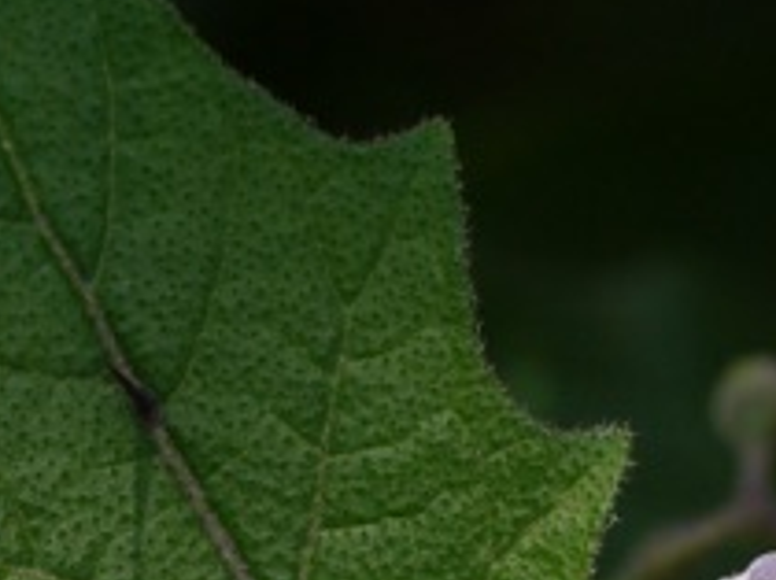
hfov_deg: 5.1
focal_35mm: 386
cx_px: 314
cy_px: 811
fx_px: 8643
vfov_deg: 3.8
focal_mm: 45
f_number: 4.5
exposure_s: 1/500
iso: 100
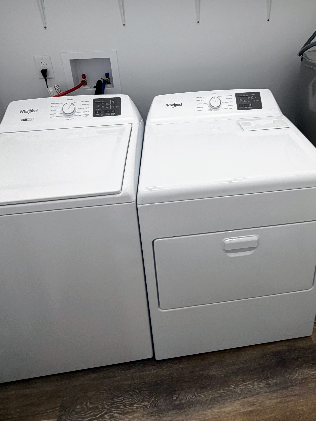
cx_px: 201
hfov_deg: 56.0
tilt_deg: -21.2
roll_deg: +0.4
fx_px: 292
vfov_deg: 67.0
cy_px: 104
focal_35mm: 24
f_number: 2.2
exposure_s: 1/120
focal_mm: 2.22
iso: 200
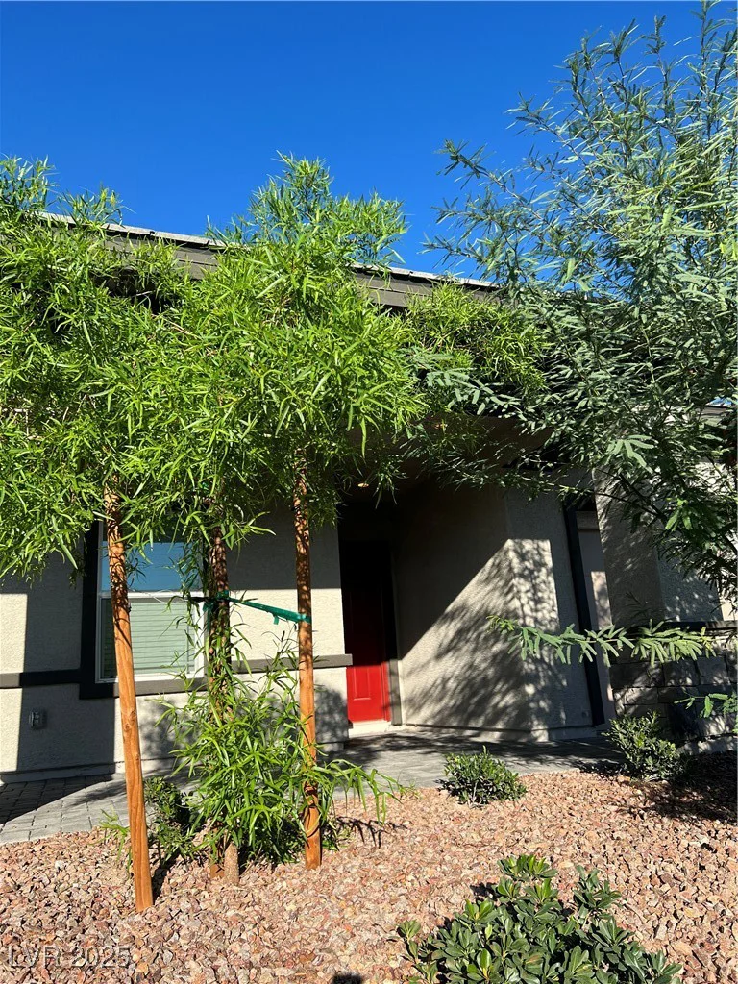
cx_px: 369
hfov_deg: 53.1
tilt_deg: +15.1
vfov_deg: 67.3
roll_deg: +2.4
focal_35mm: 26
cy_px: 492
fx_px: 739
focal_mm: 5.7
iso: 50
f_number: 1.5
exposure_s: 1/2353
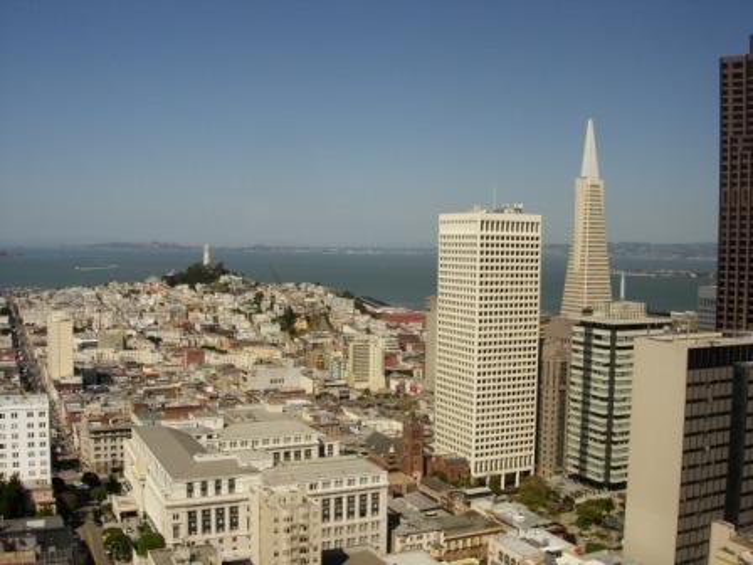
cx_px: 376
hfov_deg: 49.0
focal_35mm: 38
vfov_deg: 37.7
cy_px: 282
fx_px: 827
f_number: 4.8
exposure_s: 1/470
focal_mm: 7.8
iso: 64
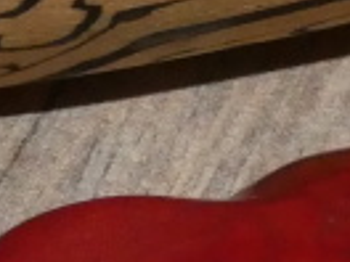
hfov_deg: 5.6
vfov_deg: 4.2
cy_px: 127
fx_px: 3549
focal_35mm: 351
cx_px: -223
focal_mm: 10.4
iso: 800
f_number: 4.1
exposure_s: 1/60
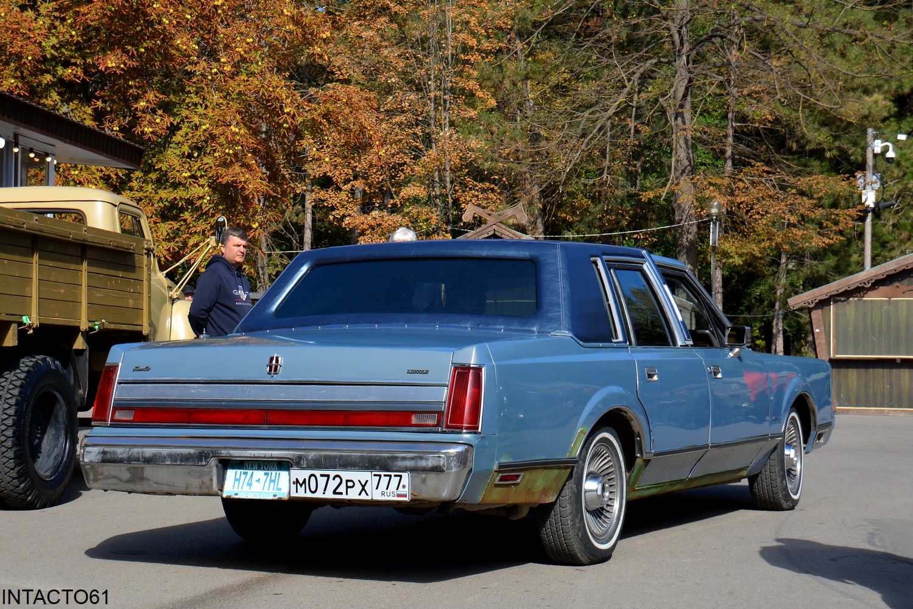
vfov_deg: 23.8
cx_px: 456
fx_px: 1446
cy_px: 304
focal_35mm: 57
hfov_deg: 35.0
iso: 400
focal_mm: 38
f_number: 5.6
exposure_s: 1/1600
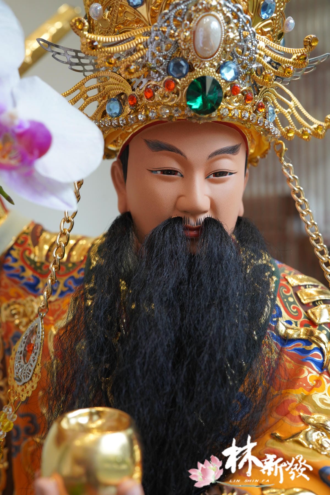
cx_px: 165
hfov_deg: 37.9
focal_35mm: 35
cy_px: 248
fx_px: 481
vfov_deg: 54.4
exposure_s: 1/100
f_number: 6.3
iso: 1600
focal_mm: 35
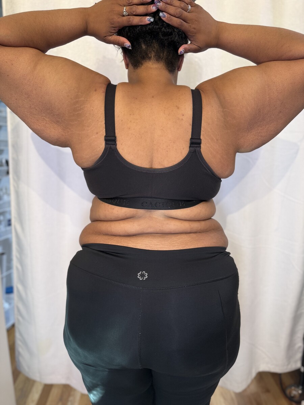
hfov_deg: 56.8
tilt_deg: -11.3
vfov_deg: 71.6
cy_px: 202
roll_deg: -0.6
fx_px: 281
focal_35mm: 24
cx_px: 152
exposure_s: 1/60
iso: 160
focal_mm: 6.76
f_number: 1.78
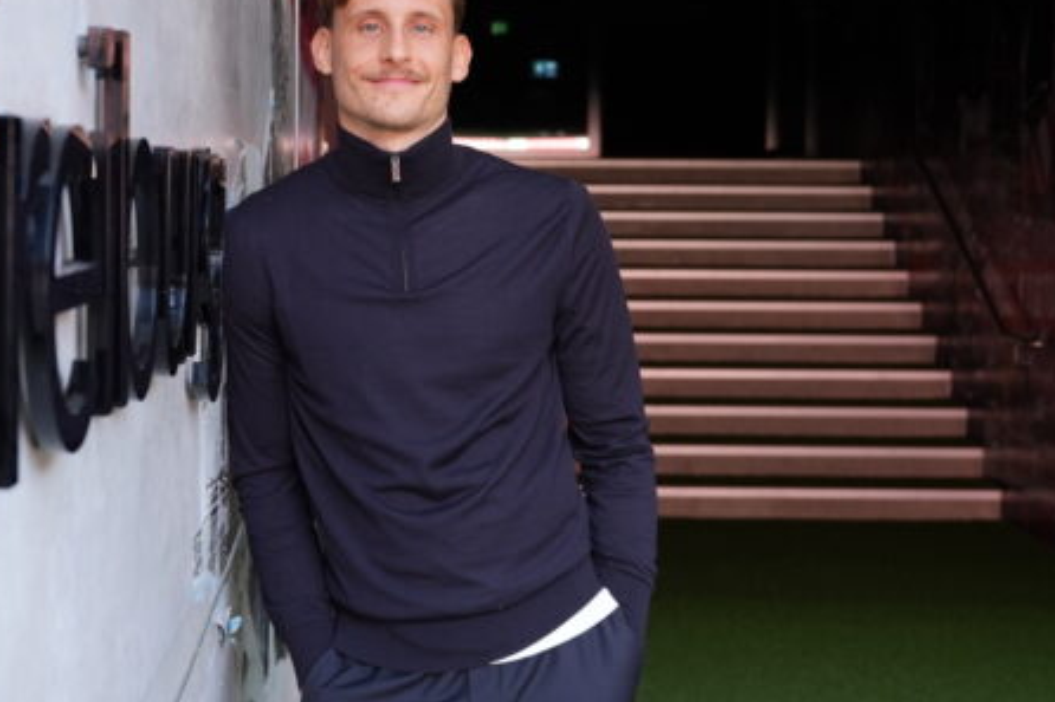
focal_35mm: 62
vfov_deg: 21.9
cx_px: 158
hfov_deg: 31.3
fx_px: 1816
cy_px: 288
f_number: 2.8
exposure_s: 1/200
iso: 250
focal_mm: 24
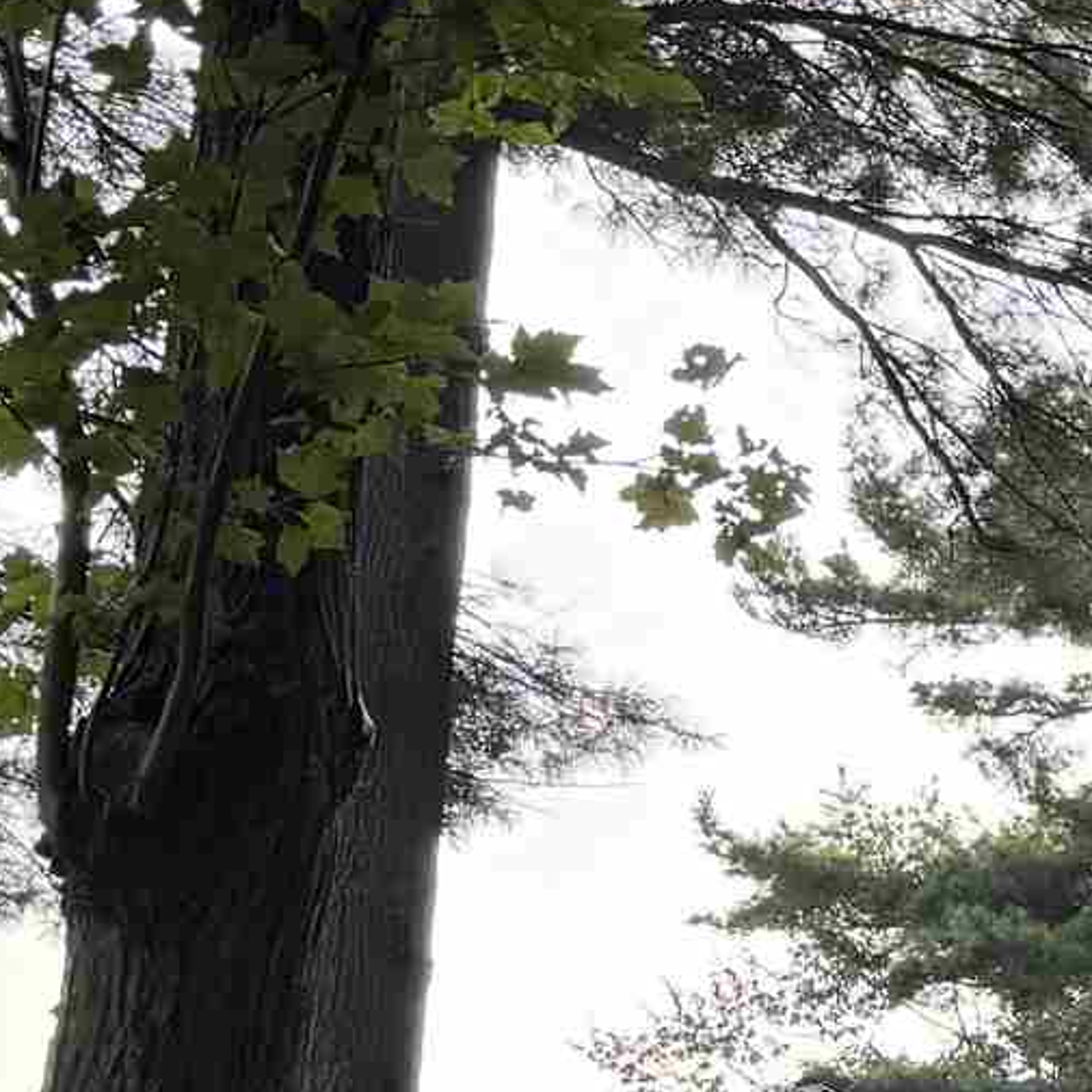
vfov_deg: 13.2
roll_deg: +0.2
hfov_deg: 12.4
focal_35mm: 129
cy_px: 1252
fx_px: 4604
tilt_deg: +8.3
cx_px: 1927
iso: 100
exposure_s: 1/677
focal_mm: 6.76
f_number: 1.78
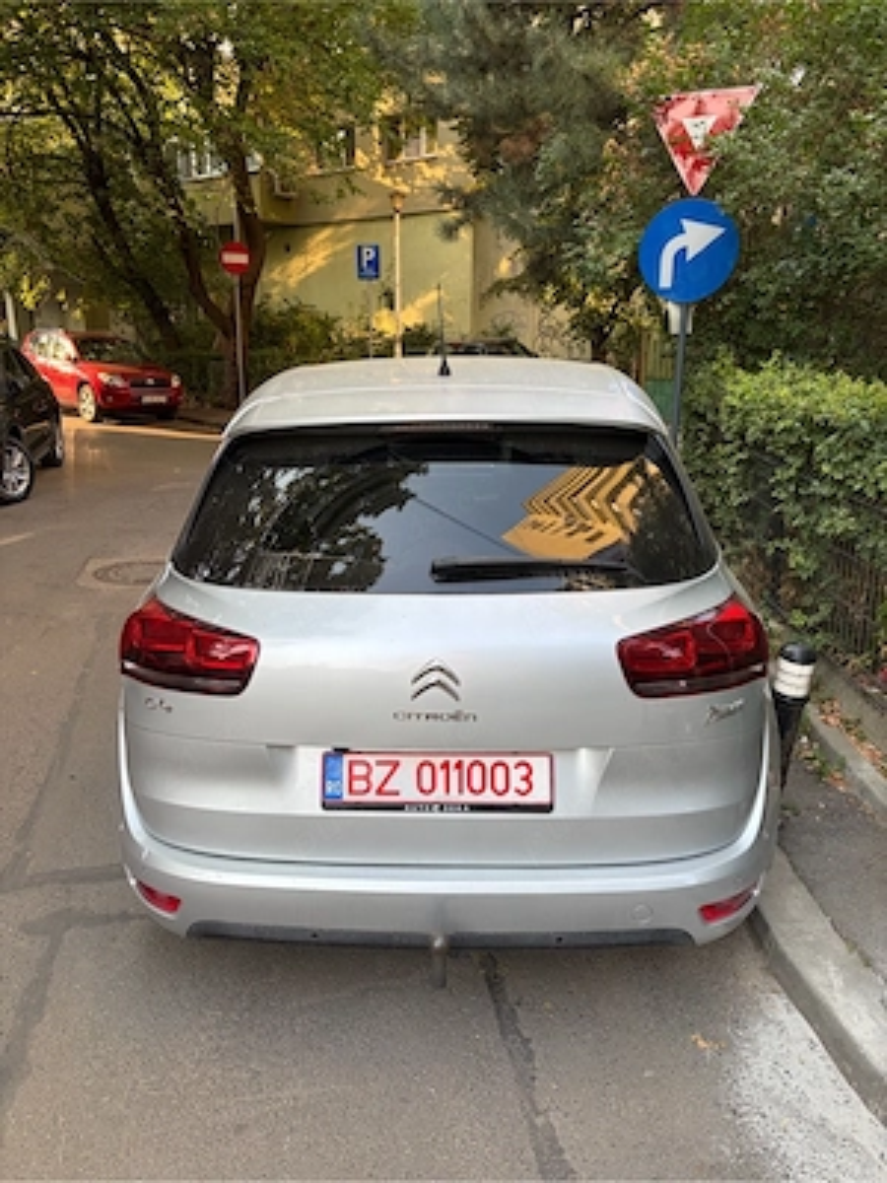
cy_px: 592
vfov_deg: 67.3
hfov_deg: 53.1
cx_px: 444
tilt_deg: -16.6
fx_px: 888
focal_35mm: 26
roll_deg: -0.7
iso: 50
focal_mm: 5.96
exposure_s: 1/186
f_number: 1.6
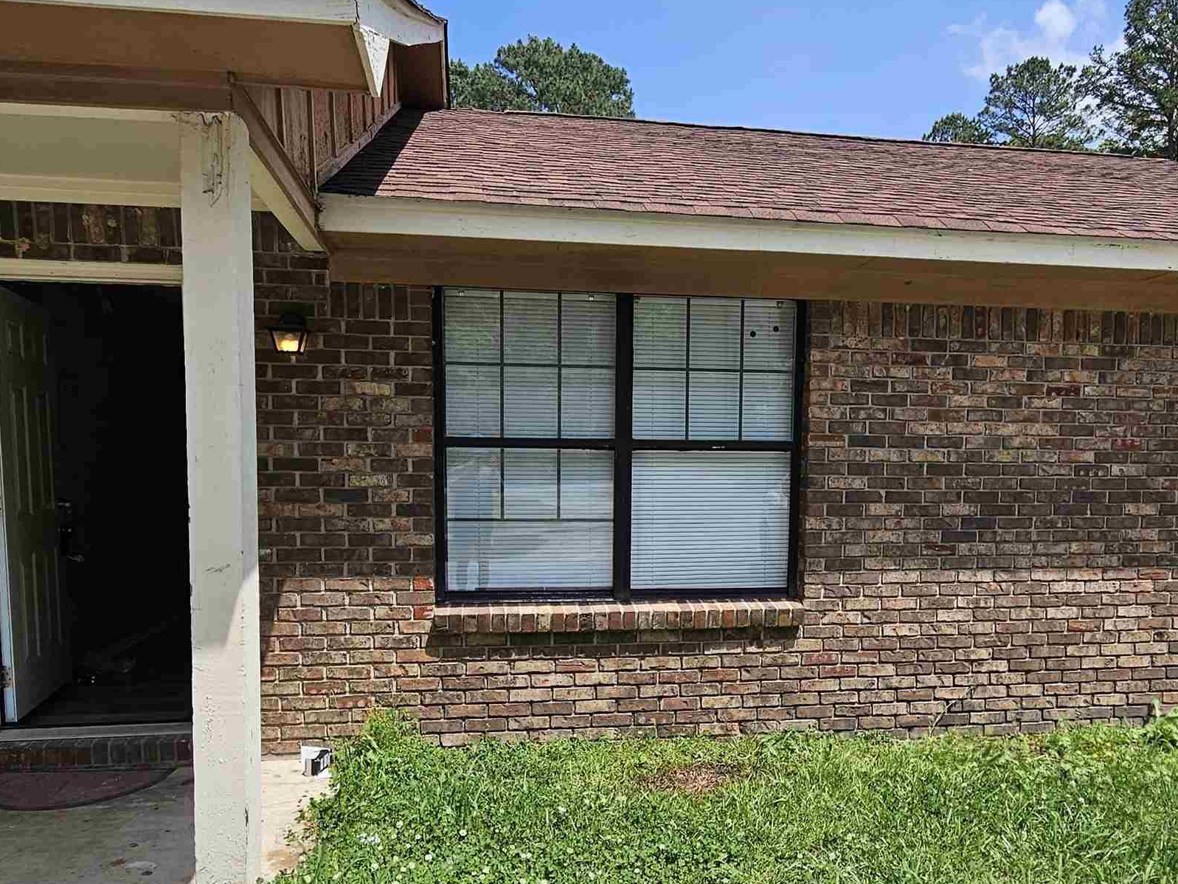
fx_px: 851
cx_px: 633
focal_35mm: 25
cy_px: 550
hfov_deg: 69.3
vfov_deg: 54.3
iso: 50
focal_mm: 2.2
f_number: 2.2
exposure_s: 1/1780
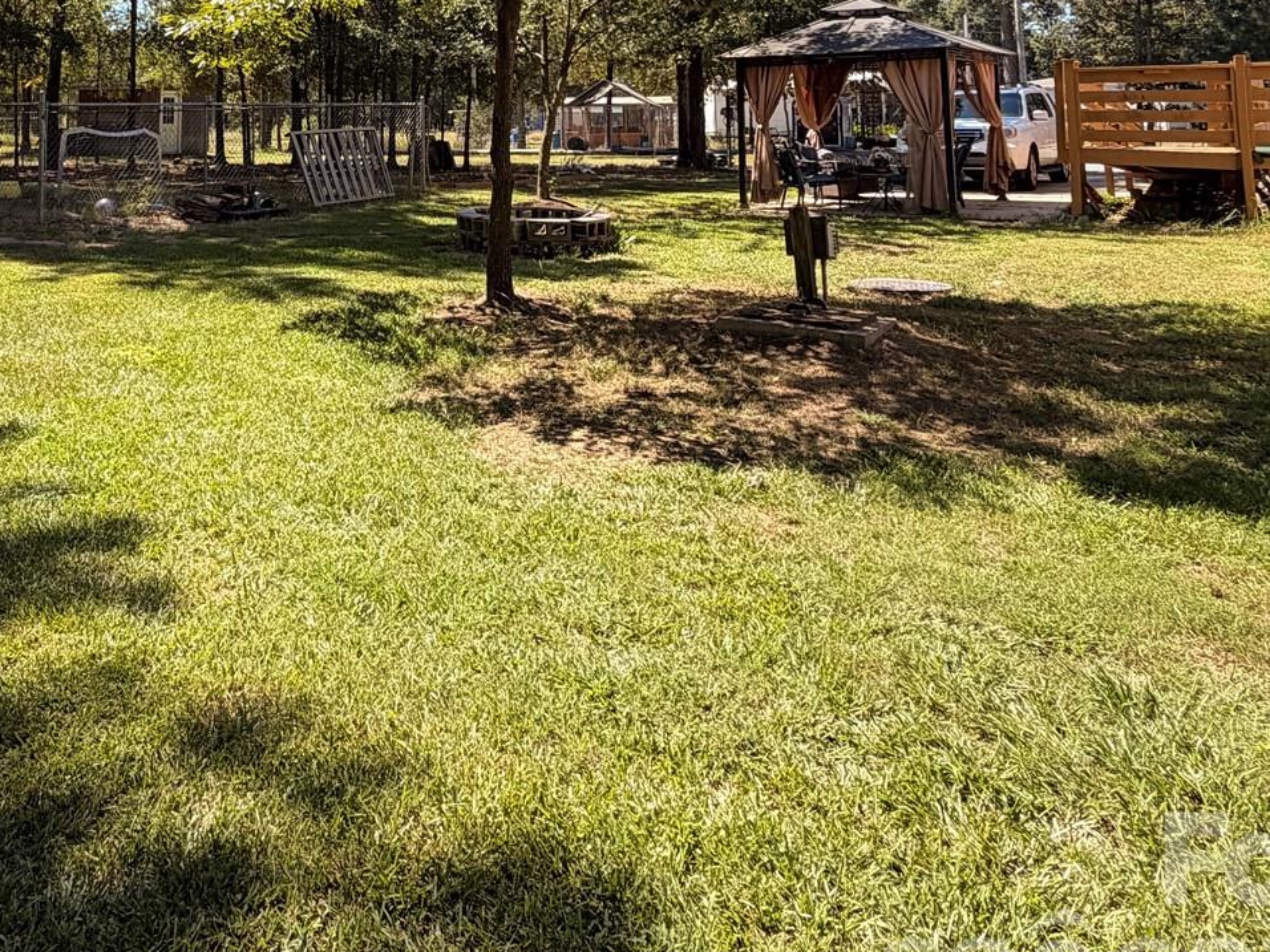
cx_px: 315
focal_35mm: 30
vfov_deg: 42.0
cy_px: 53
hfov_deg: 56.9
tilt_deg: +2.6
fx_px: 1101
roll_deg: -0.3
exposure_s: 1/613
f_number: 2.2
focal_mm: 2.22
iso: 40
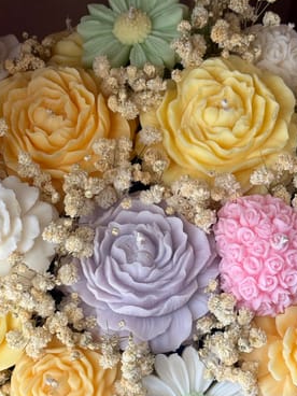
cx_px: 146
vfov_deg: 21.9
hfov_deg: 16.6
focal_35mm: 89
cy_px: 256
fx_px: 1018
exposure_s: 1/254
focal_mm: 6.76
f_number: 1.78
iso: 80
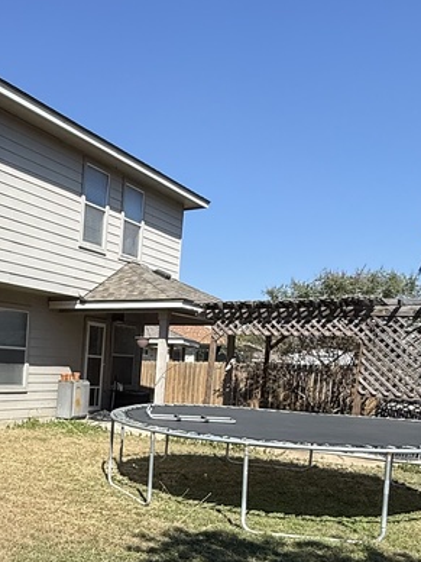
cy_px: 422
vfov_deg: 46.2
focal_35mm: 39
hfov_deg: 32.3
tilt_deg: -5.4
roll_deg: -2.9
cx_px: -45
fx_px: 632
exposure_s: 1/2976
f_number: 2.2
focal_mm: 2.22
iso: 50
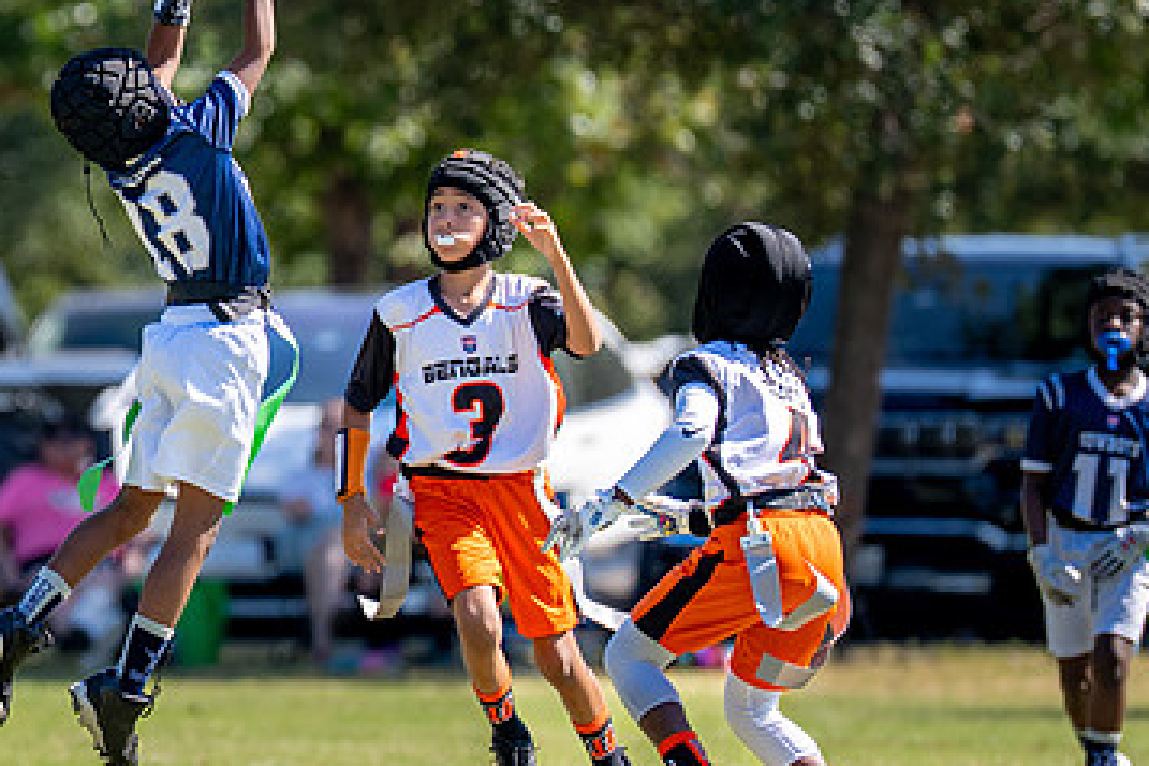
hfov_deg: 3.3
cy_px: 403
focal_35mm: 627
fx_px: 20010
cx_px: 123
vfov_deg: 2.2
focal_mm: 200
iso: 160
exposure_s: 1/2000
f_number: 2.8
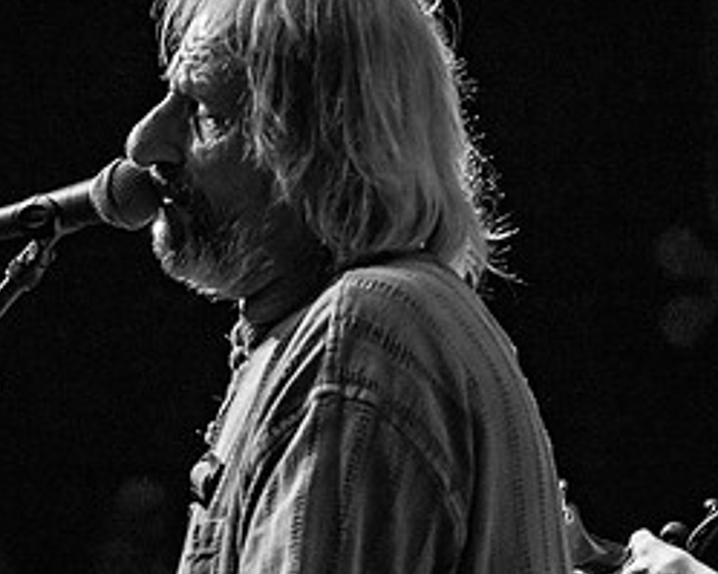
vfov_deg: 9.0
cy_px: 224
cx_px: 291
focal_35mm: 172
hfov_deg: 11.2
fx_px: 3654
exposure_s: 1/160
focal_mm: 70
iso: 2000
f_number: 5.6
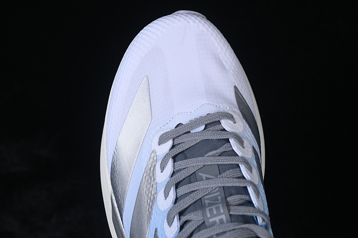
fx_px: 746
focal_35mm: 75
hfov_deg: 27.0
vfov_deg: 18.2
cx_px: 179
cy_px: 119
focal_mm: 50
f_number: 7.1
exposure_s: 1/80
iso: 160
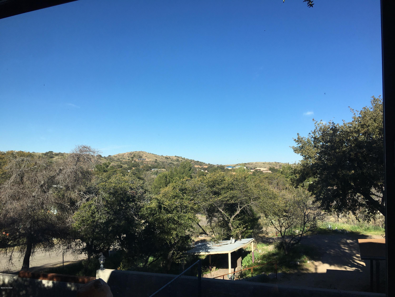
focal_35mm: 29
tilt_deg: +3.5
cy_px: 148
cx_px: 198
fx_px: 331
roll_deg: -0.9
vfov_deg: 48.2
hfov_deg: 61.7
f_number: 2.2
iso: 25
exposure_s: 1/1399
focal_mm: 4.15
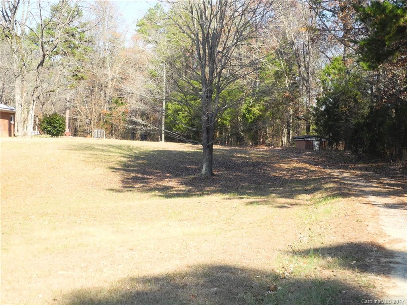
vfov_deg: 24.0
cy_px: 152
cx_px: 204
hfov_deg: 31.7
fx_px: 717
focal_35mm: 61
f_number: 3.5
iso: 100
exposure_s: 1/305
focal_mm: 13
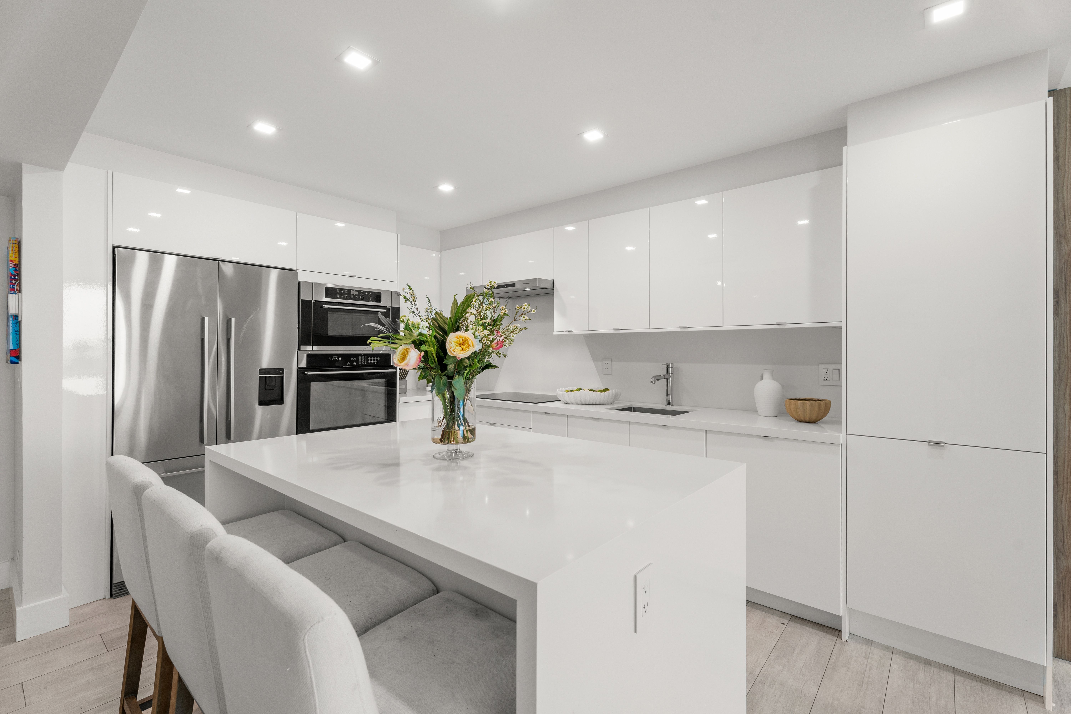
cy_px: 357
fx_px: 476
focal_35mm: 16
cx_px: 536
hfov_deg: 96.7
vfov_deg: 73.7
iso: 400
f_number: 8
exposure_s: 1/4
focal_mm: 16
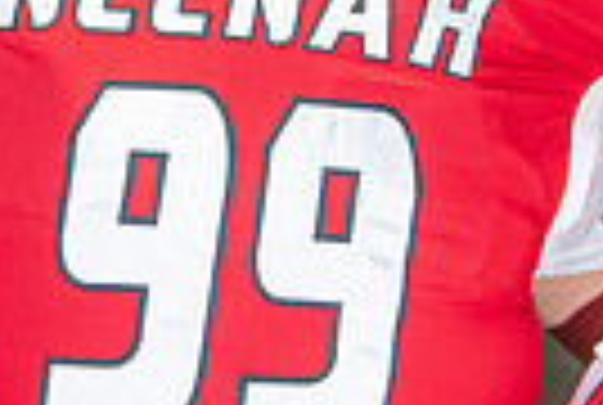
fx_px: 6161
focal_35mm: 367
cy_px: 61
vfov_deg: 3.8
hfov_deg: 5.6
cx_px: 202
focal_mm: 85
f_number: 5.6
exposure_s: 1/160
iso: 5000
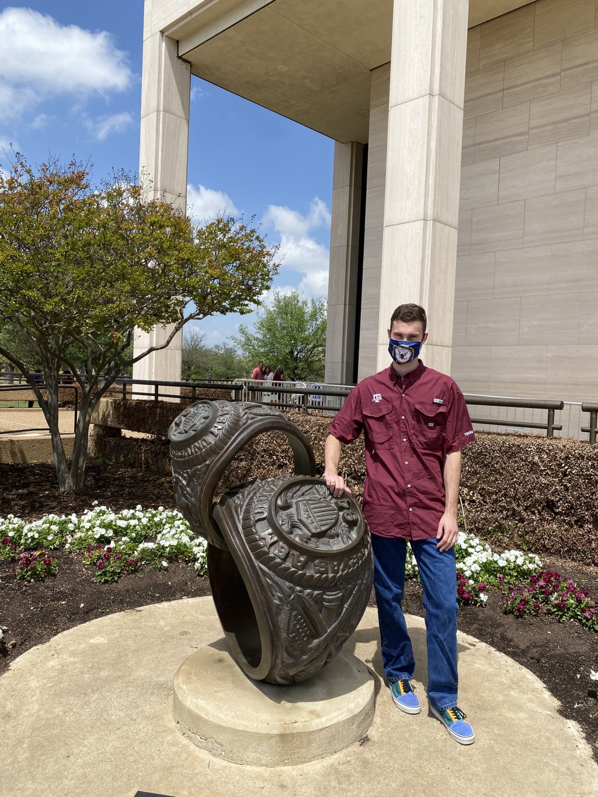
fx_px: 599
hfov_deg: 53.1
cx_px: 299
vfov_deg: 67.3
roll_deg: -3.6
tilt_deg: -0.9
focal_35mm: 26
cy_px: 398
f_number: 1.8
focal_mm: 4.25
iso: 32
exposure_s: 1/3040
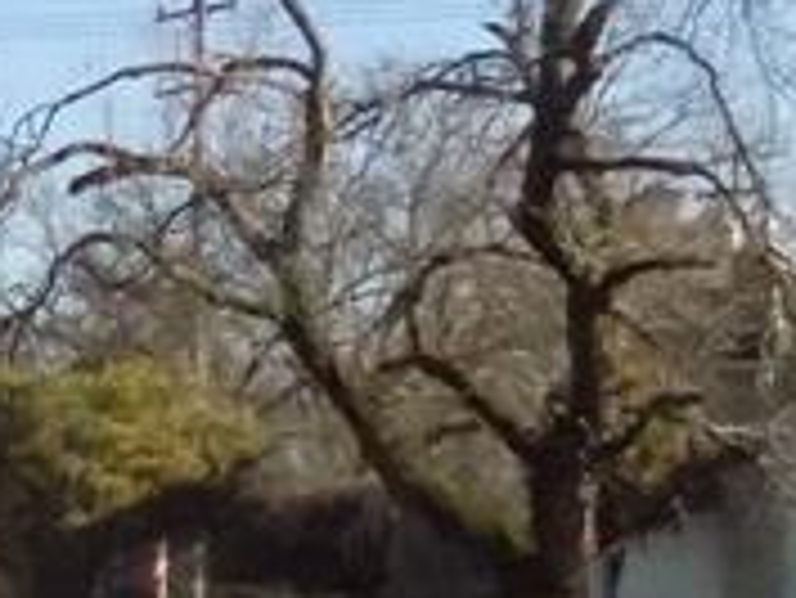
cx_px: -747
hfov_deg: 13.0
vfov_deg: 10.9
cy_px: 746
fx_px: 3060
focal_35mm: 133
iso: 800
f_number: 9.9
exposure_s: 1/500
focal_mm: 4
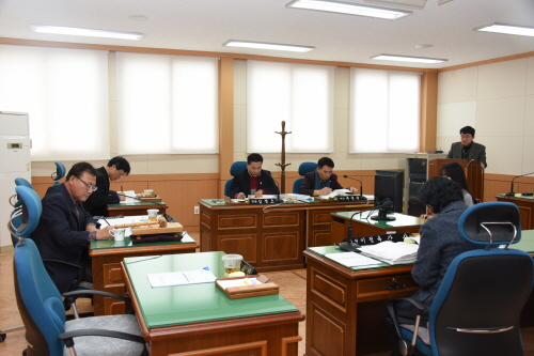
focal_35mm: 32
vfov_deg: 41.1
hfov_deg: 58.7
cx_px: 267
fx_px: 474
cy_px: 178
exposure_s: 1/160
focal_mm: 32
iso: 1250
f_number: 5.6
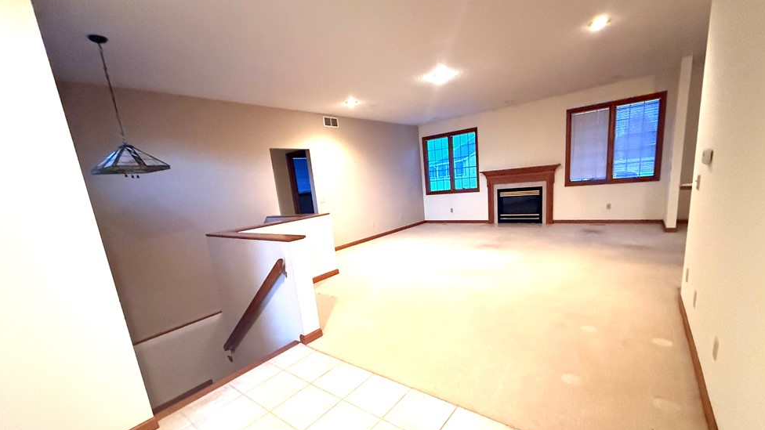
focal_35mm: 16
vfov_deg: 66.6
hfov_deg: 99.4
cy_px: 251
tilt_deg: -11.9
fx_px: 325
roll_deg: +5.2
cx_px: 386
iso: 1000
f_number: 2.2
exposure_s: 1/60
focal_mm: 2.22
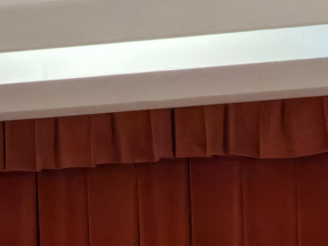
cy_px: 421
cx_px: 116
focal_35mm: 357
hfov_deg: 5.6
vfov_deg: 4.1
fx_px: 3383
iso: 800
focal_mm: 16.89
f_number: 2.8
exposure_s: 1/40
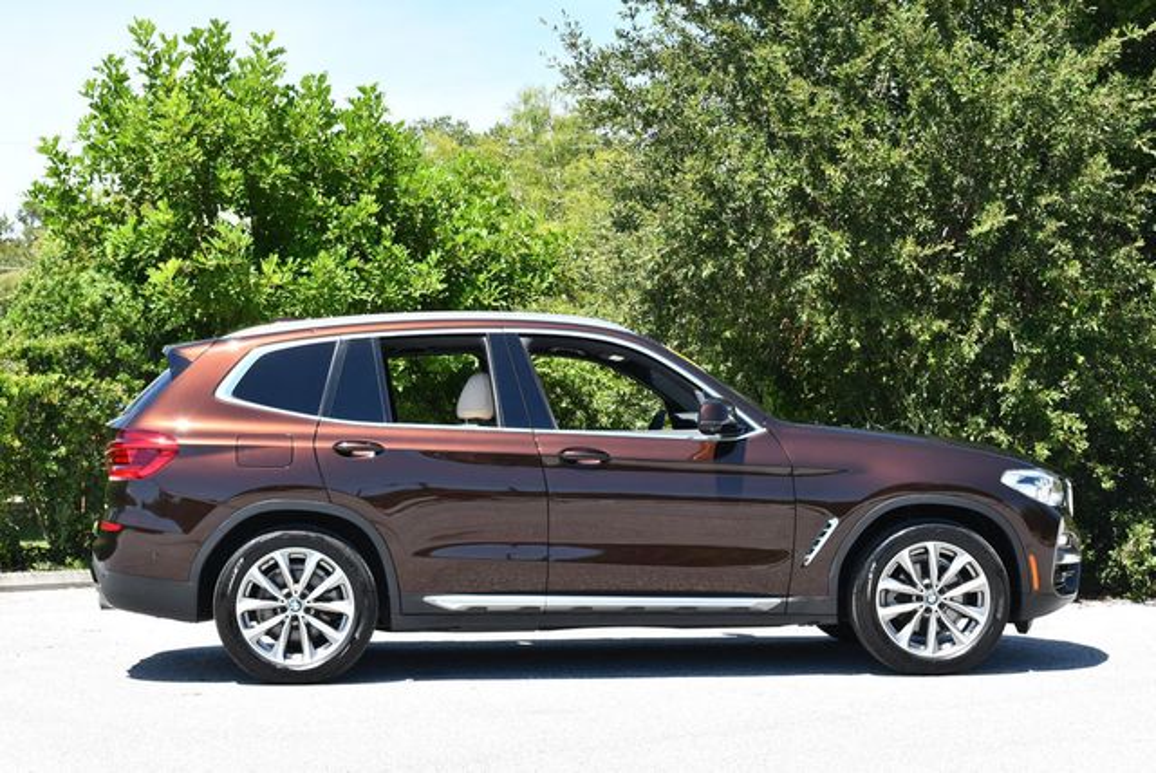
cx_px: 578
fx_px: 2250
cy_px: 386
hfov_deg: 28.8
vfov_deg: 19.5
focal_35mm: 70
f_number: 7.1
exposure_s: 1/250
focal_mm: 35
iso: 200
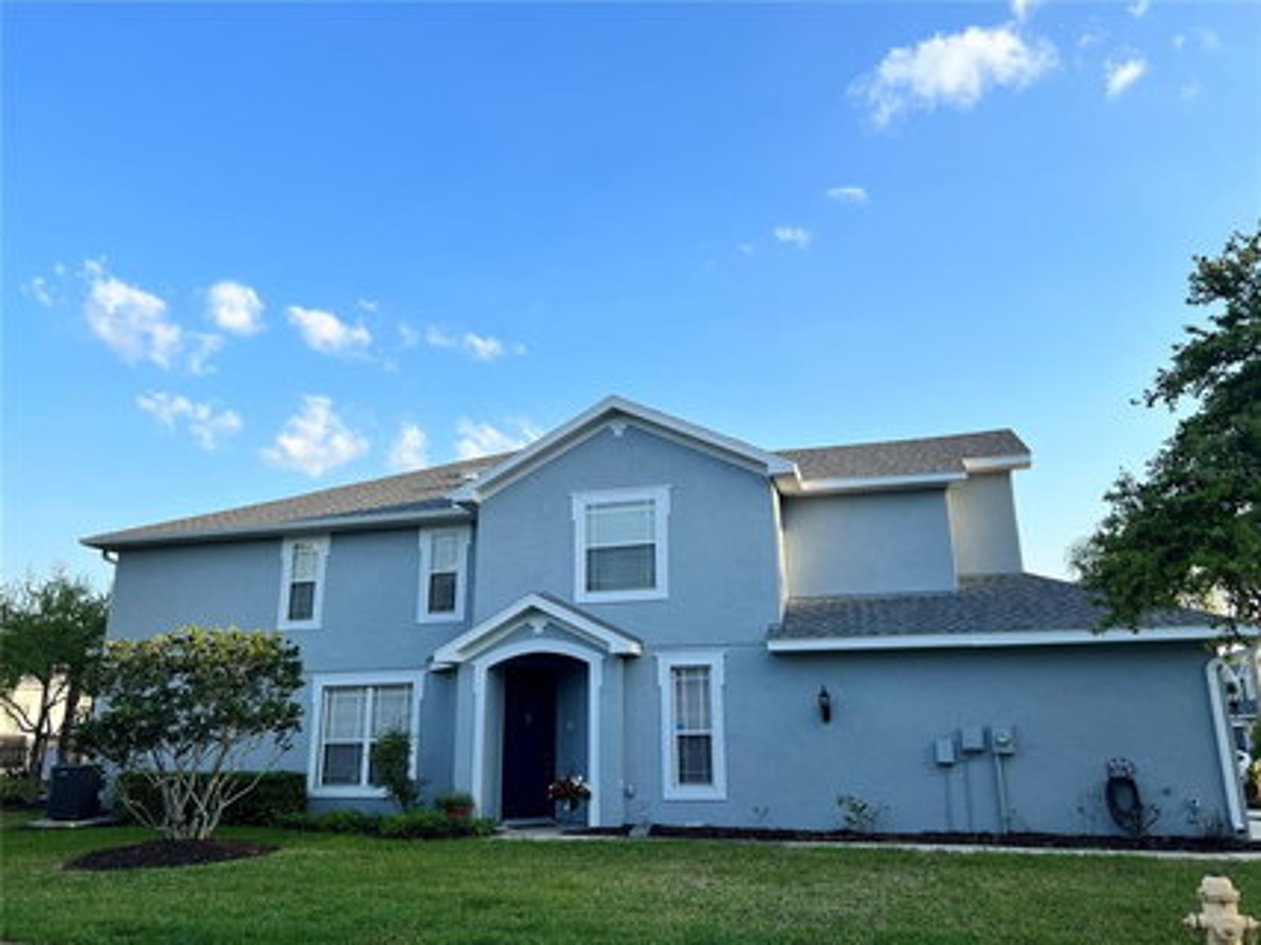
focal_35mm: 26
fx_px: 947
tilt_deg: +15.3
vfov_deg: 53.0
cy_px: 472
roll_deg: +0.9
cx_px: 630
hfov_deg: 67.3
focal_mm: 5.7
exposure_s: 1/1838
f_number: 1.5
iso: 50
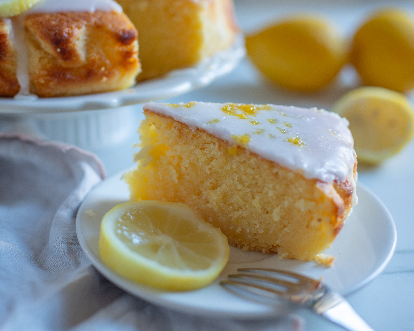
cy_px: 158
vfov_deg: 28.6
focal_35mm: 53
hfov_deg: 35.3
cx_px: 174
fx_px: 649
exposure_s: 1/30
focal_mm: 45
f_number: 2.8
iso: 100
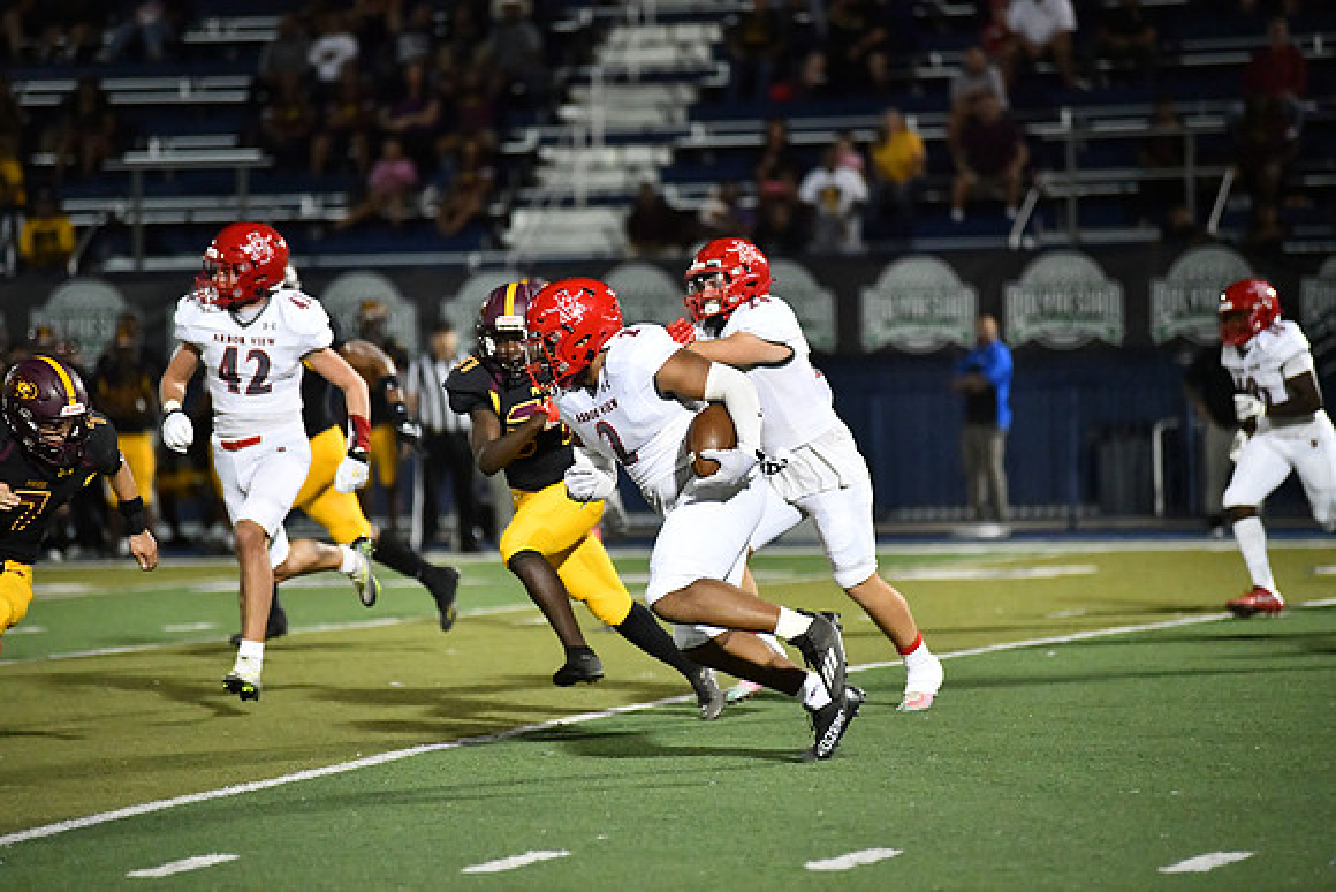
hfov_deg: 10.3
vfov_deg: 6.9
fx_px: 7424
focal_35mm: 200
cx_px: 668
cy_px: 446
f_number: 2.8
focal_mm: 200
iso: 11400
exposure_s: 1/3200
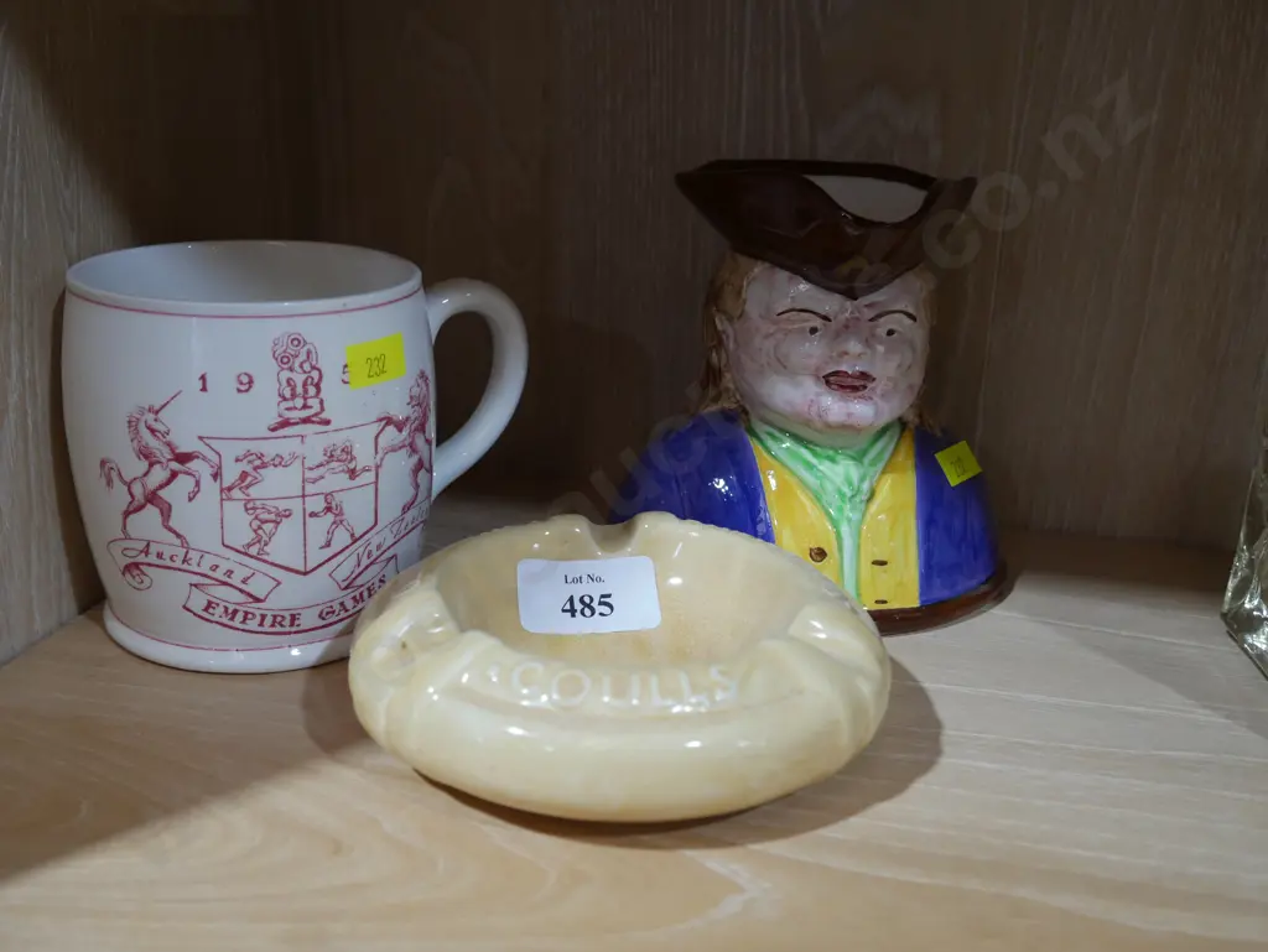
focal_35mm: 38
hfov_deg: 49.0
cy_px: 476
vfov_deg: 37.8
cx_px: 634
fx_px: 1393
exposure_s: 1/60
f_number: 4.1
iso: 500
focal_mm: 19
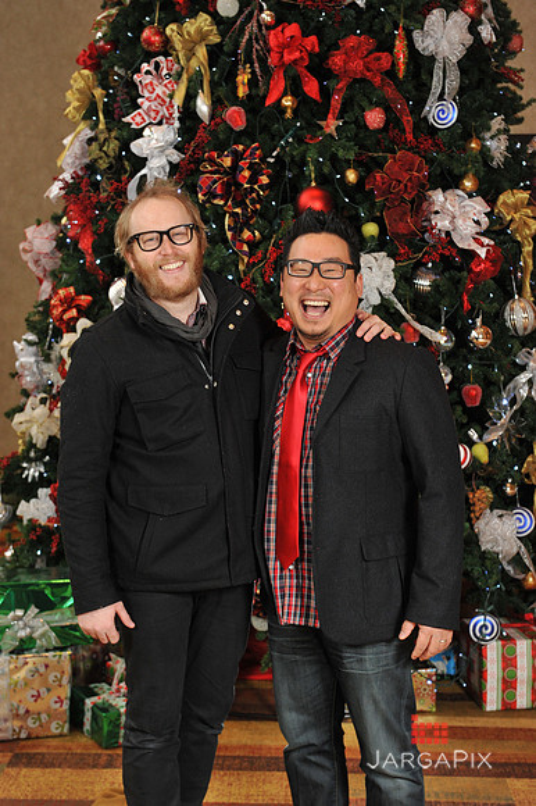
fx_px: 1341
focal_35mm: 60
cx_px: 268
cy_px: 403
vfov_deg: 33.4
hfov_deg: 22.6
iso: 1600
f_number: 6.3
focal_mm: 60
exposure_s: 1/100
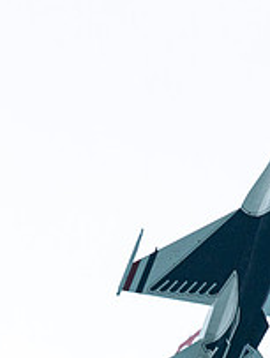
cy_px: 129
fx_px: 15354
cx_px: 408
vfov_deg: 1.3
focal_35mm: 1481
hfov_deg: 1.0
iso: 640
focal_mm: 400
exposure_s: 1/1250
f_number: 14
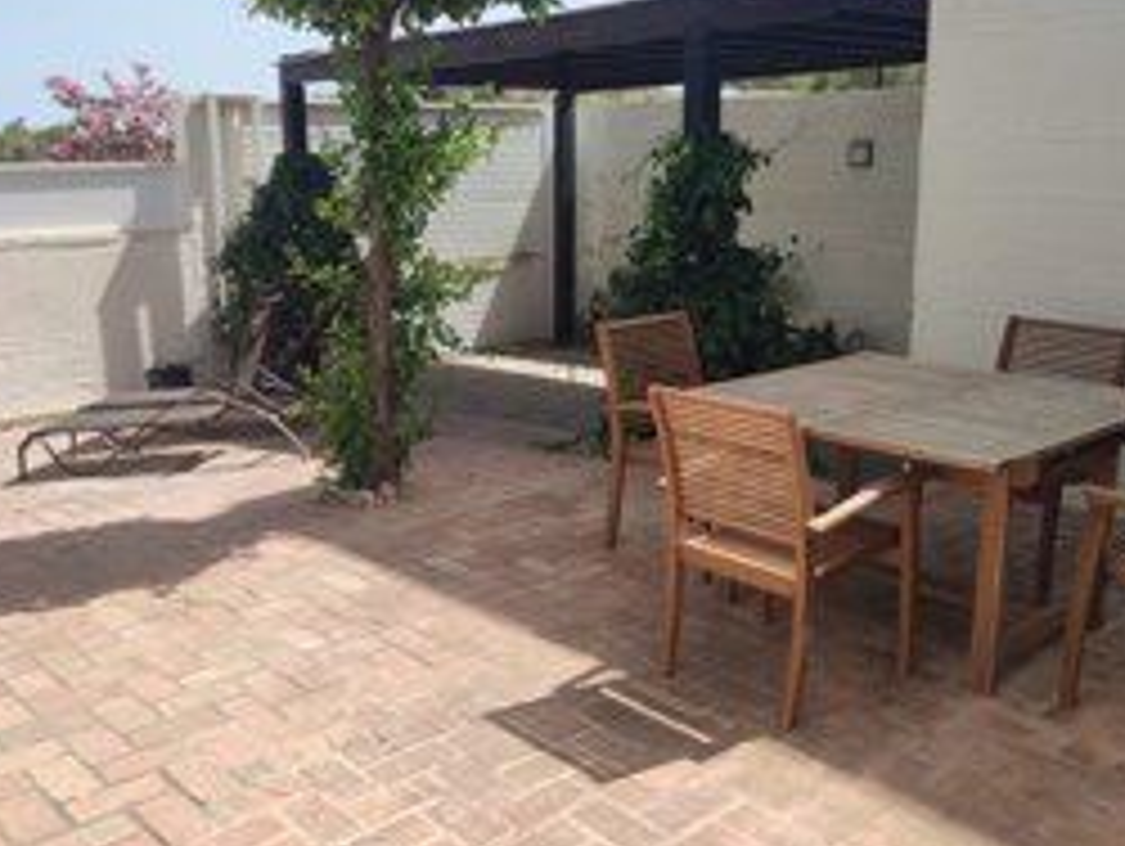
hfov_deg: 51.3
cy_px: 400
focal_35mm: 36
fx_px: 1171
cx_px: 594
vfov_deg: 39.7
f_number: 1.9
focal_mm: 6.04
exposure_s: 1/491
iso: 50
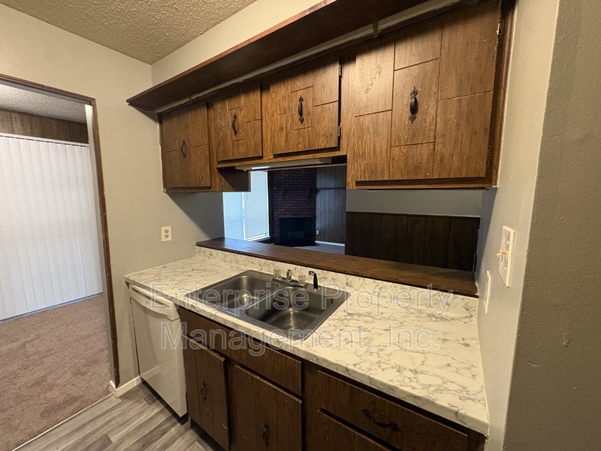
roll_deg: +0.7
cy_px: 226
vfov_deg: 85.7
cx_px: 300
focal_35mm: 14
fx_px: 243
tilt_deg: -7.1
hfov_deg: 102.1
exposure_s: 1/40
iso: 640
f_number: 2.2
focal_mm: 2.22
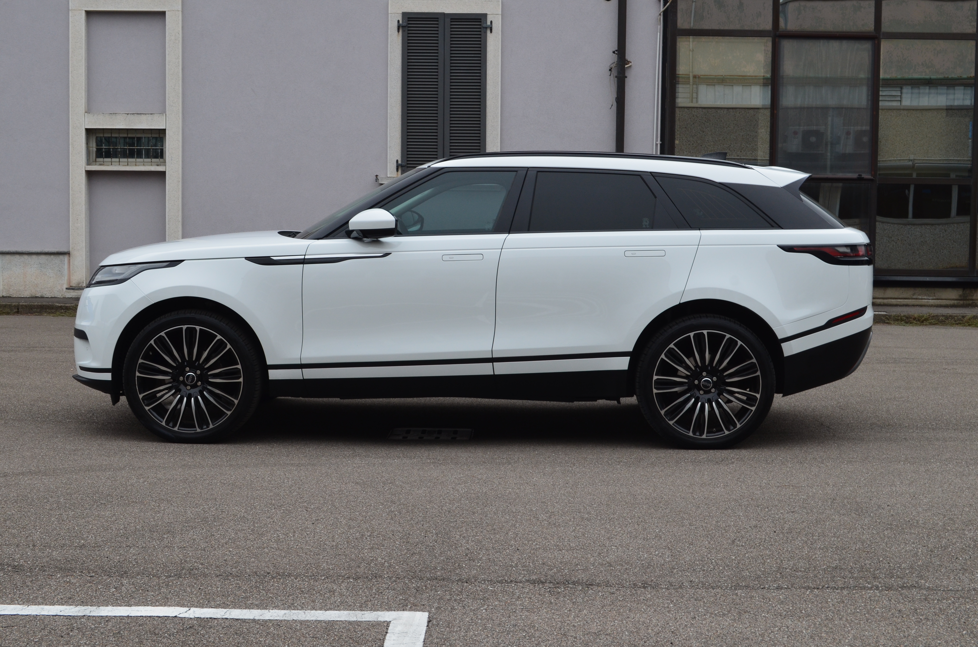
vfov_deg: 26.4
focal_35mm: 51
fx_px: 1383
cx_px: 489
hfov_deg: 39.0
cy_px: 324
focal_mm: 34
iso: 400
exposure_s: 1/125
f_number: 9
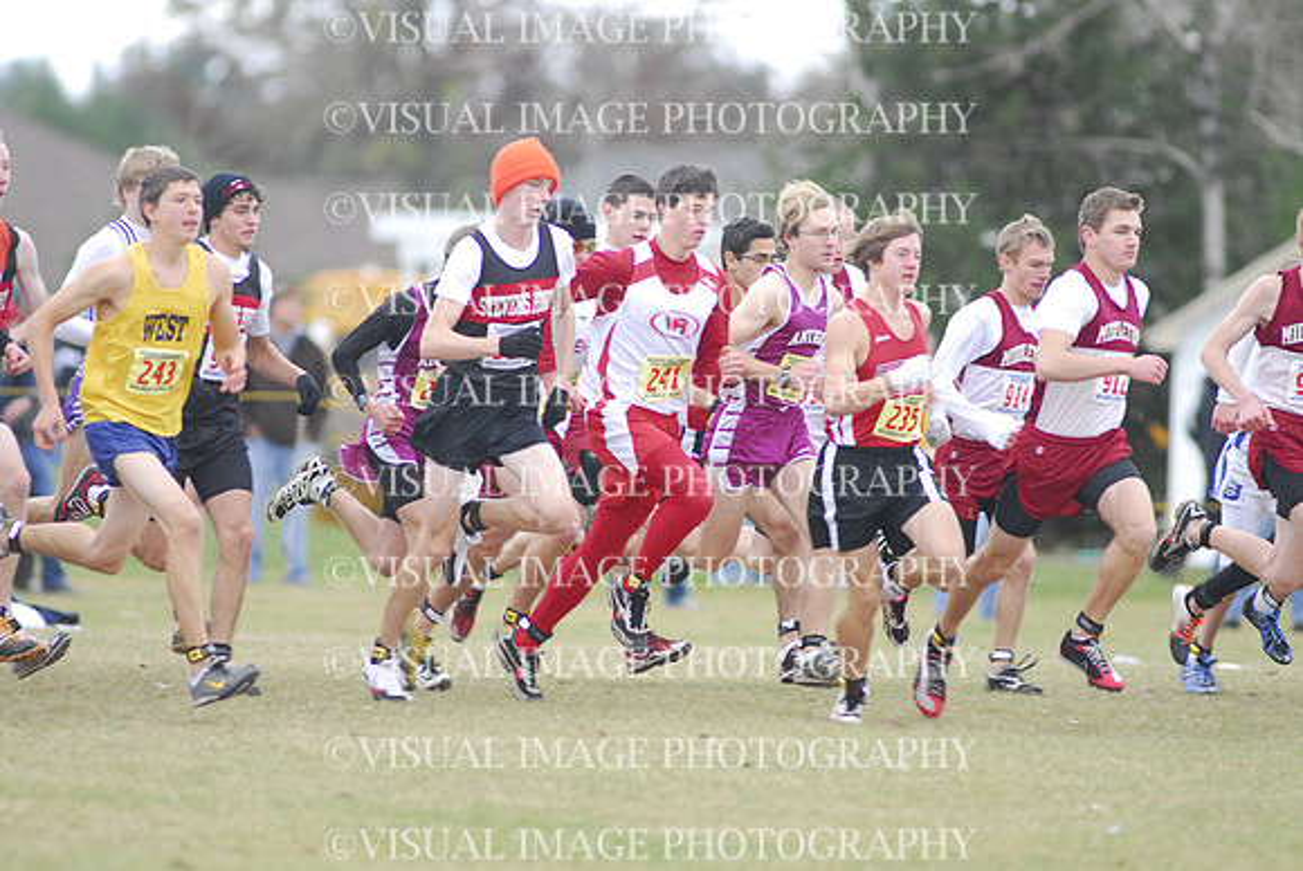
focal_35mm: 450
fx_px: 16304
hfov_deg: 4.6
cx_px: 652
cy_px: 436
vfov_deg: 3.1
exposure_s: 1/500
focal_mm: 300
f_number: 4
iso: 800
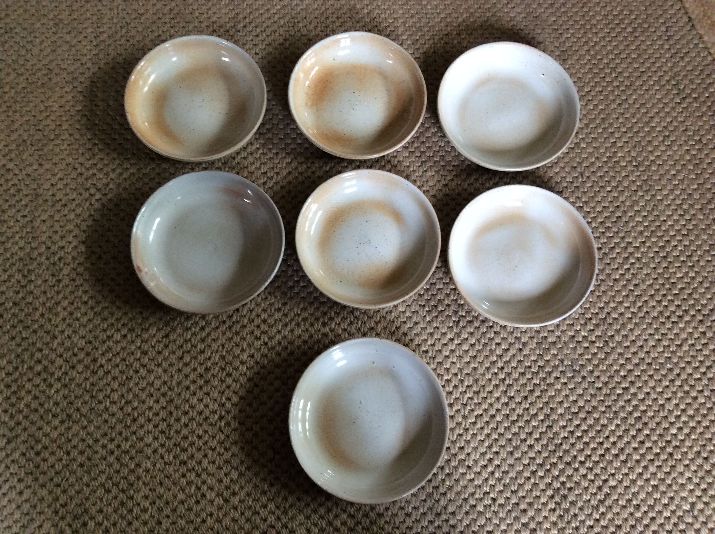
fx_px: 660
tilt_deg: -74.0
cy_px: 267
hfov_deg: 56.9
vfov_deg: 44.1
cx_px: 358
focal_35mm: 32
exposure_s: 1/25
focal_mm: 3.3
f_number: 2.4
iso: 125
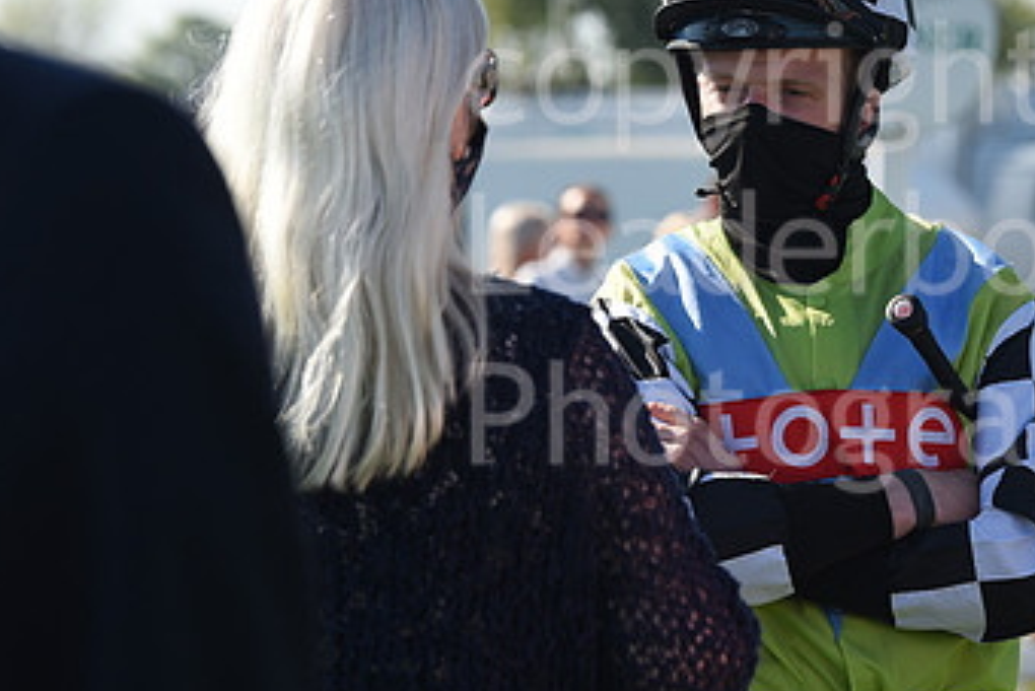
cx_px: 865
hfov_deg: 8.3
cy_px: 272
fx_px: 7104
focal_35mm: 247
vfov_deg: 5.6
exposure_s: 1/1600
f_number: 6.3
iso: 500
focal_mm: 145
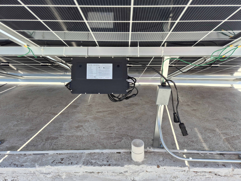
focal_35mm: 23
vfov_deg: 58.9
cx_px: 120
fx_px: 160
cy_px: 90
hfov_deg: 73.9
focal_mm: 5.4
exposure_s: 1/506
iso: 25
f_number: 1.8
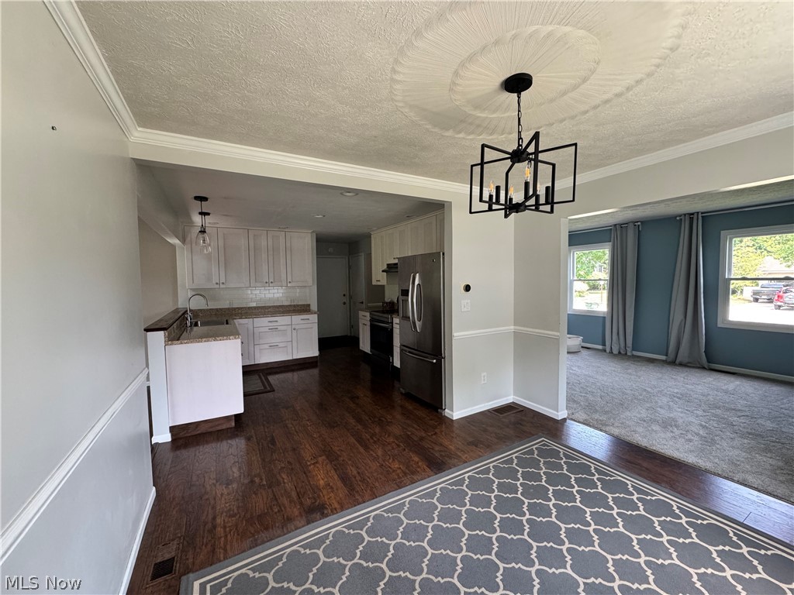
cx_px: 397
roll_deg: +1.3
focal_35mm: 14
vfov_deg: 85.7
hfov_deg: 102.1
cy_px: 298
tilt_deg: -3.2
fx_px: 321
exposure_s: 1/99
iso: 250
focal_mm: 2.22
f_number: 2.2
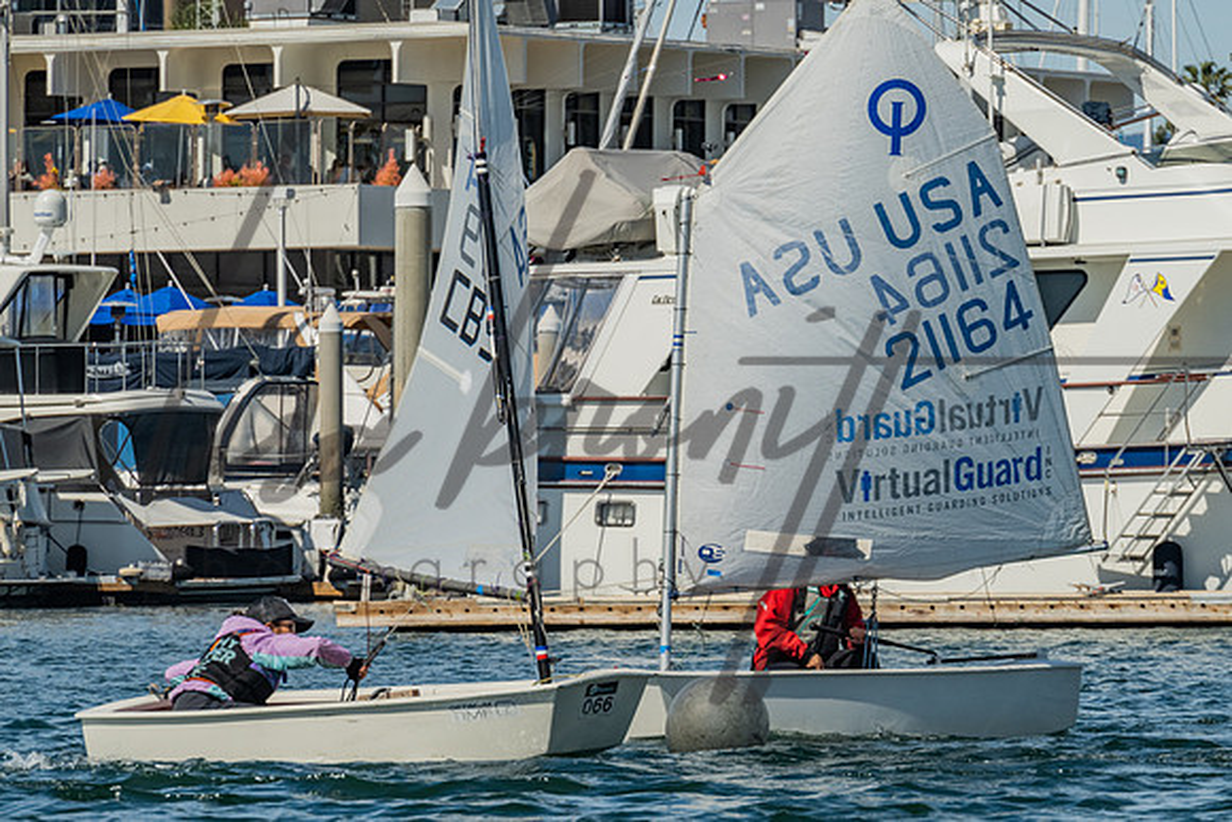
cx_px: 795
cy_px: 523
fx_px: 11099
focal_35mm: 324
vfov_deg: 4.2
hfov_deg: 6.4
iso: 250
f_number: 10
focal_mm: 200
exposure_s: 1/500
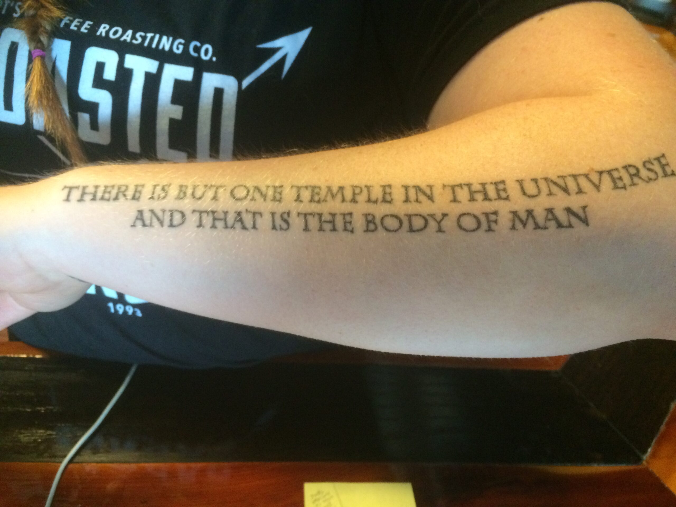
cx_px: 338
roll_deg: -8.9
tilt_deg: -38.7
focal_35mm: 29
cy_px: 254
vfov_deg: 48.2
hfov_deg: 61.7
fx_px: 566
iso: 320
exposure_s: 1/30
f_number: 2.2
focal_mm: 4.15
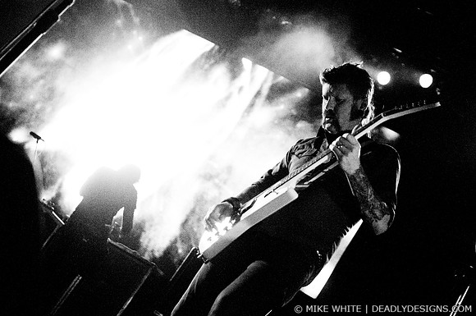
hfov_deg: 43.7
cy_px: 158
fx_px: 594
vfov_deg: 29.8
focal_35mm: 45
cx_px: 238
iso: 1000
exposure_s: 1/160
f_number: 2.2
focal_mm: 30
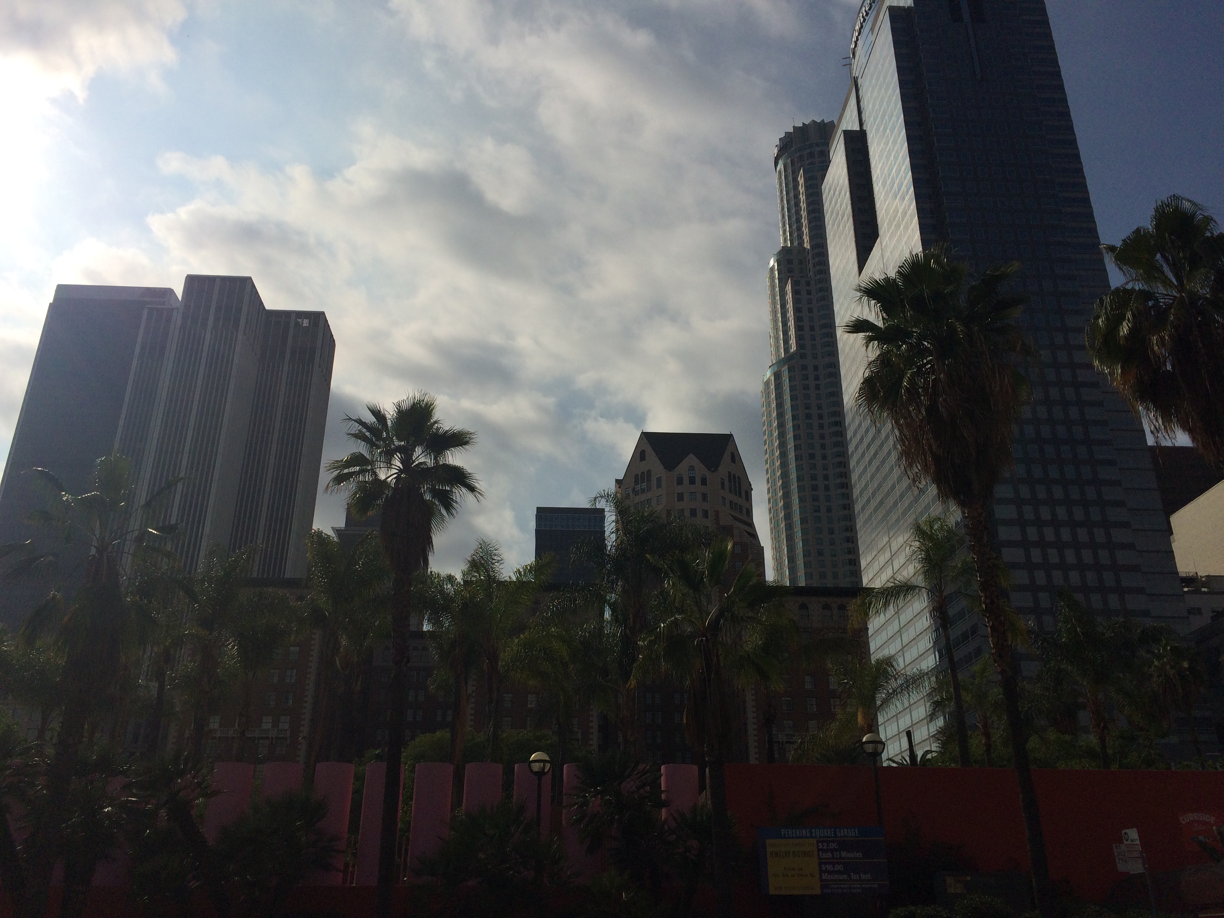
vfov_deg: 48.2
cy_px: 459
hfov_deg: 61.7
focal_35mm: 29
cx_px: 612
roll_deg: +0.3
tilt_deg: +22.4
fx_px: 1025
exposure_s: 1/13699
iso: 40
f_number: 2.2
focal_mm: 4.15
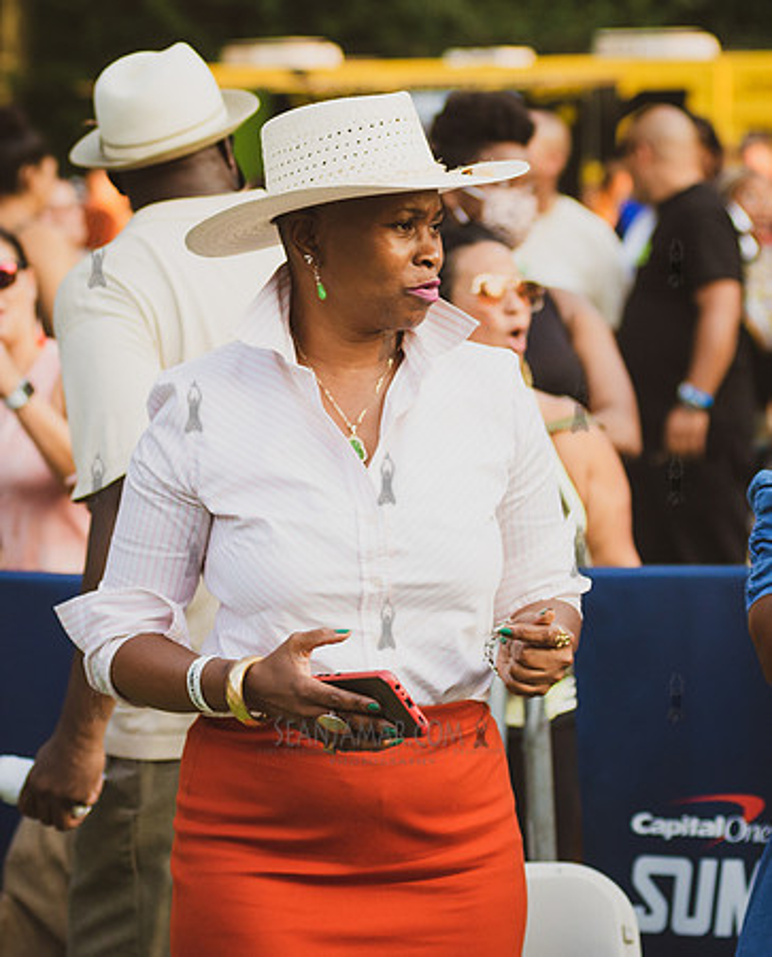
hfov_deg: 10.7
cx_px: 345
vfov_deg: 13.2
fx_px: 4137
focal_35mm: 146
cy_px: 405
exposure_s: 1/640
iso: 1000
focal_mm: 80
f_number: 4.5
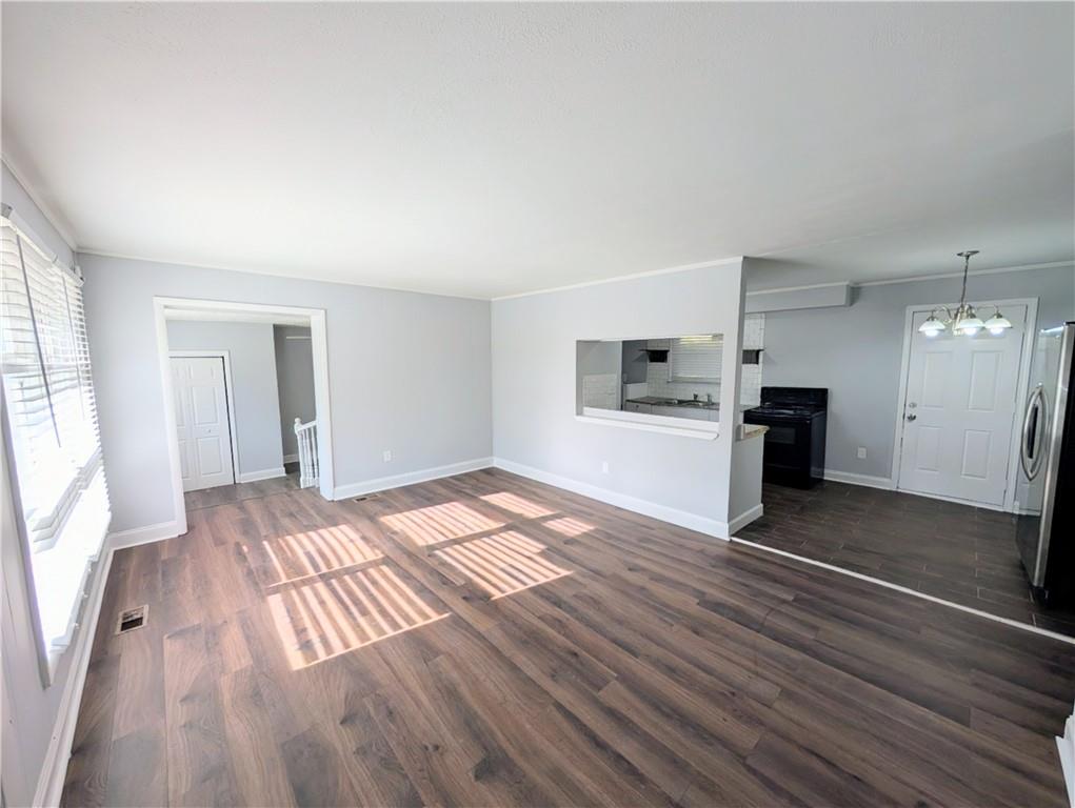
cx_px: 538
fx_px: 373
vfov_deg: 94.6
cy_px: 404
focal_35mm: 12
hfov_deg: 110.5
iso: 52
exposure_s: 1/342
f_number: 1.7
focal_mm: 2.02
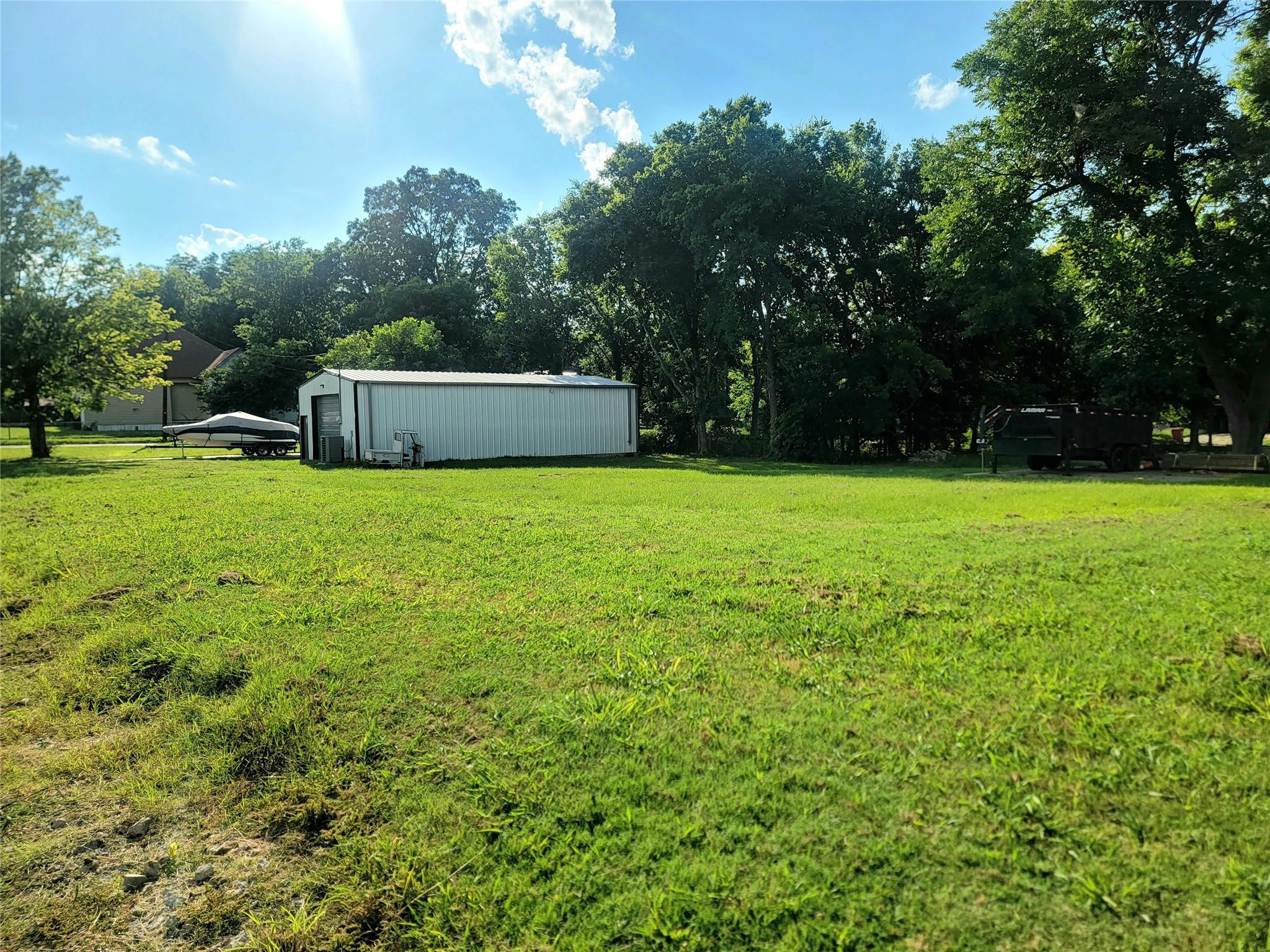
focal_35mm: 24
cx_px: 635
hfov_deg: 71.6
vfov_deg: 56.8
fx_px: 881
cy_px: 476
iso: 16
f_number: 1.8
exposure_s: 1/1429
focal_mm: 6.7
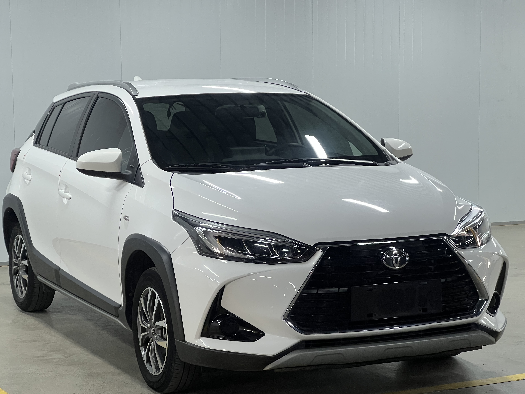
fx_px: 1259
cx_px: 253
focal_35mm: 83
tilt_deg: -5.2
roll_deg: +1.2
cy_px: 199
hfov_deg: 23.6
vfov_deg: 17.8
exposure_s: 1/99
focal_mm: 9
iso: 200
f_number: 2.8
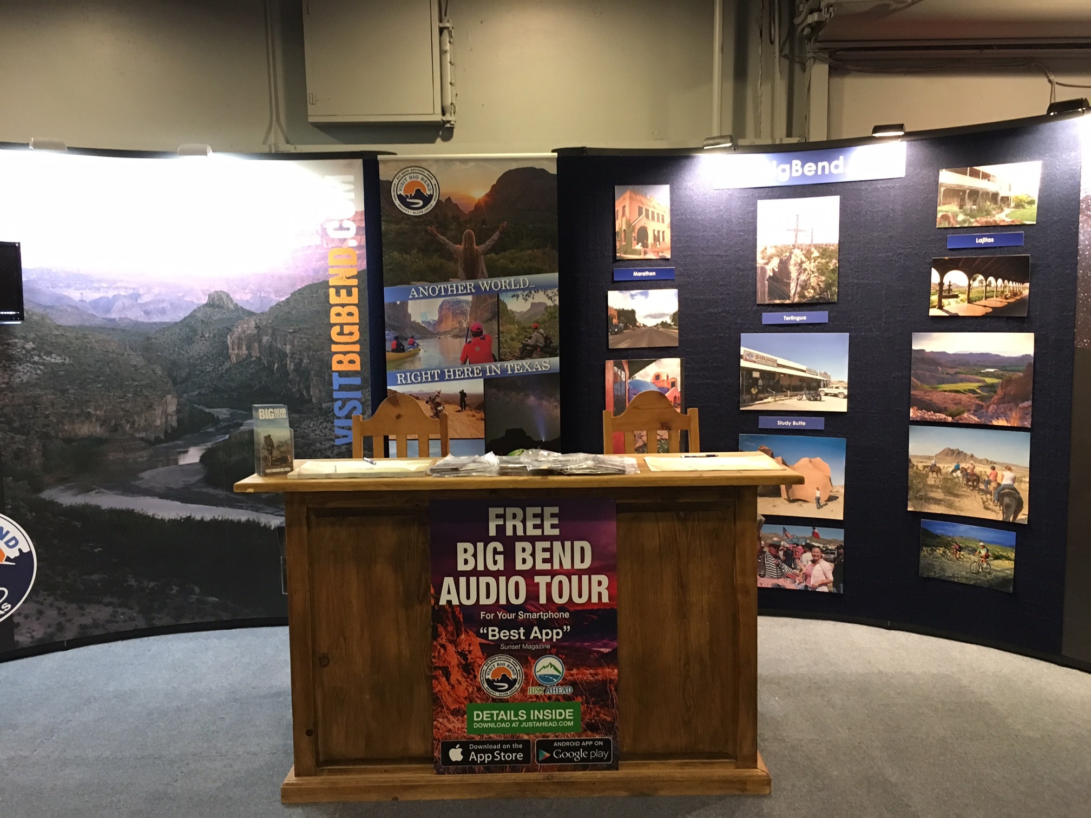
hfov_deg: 61.7
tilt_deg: -4.5
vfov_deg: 48.2
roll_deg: +0.3
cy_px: 409
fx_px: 914
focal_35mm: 29
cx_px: 546
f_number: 2.2
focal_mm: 4.15
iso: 200
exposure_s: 1/17
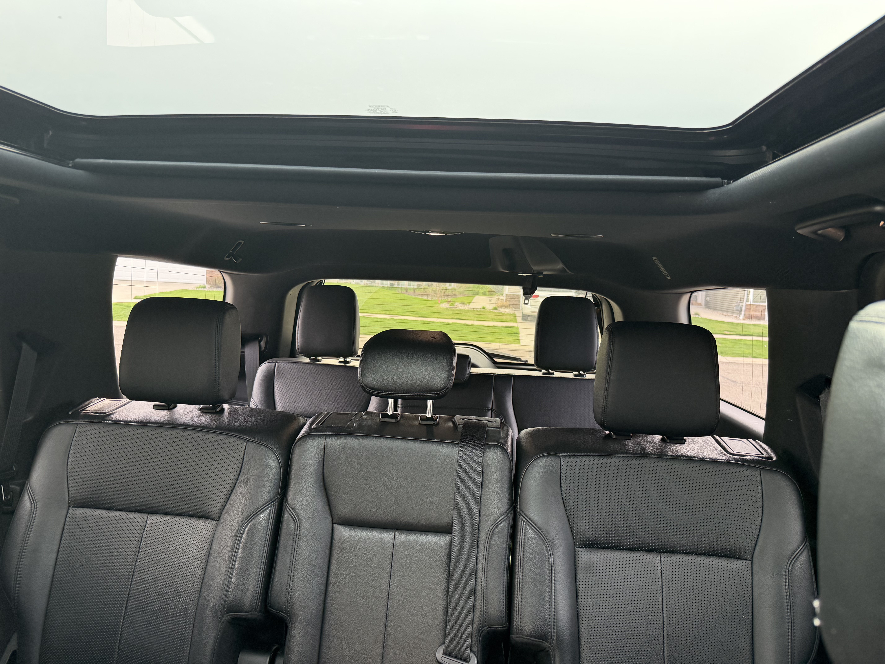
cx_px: 442
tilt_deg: -7.4
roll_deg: -2.5
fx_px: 614
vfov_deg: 56.8
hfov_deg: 71.6
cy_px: 332
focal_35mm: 24
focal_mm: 6.76
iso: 200
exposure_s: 1/151
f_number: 1.78
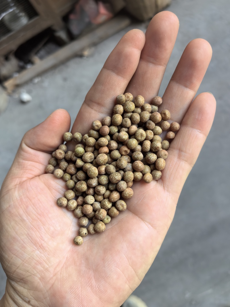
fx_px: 239
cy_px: 154
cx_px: 115
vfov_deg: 65.3
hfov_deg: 51.3
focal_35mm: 27
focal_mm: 5.72
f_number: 2
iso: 64
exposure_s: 1/100
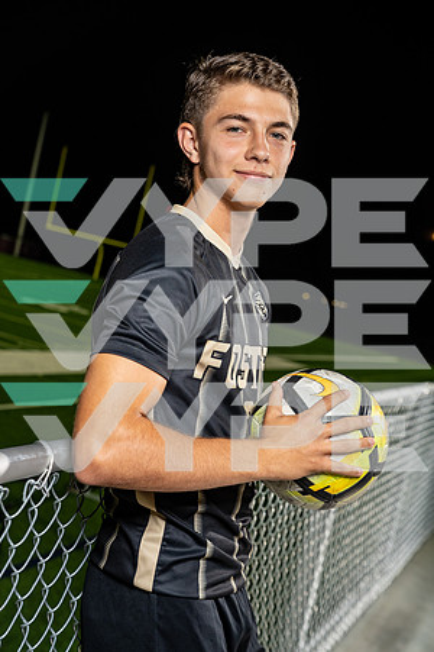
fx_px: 1085
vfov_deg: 33.4
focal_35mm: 60
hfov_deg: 22.6
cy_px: 326
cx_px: 217
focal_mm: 60
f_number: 5.6
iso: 800
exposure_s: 1/250
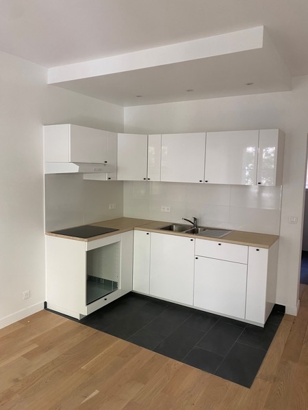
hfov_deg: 53.1
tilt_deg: -4.5
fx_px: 308
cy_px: 205
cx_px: 154
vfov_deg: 67.3
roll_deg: -1.6
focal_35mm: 26
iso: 125
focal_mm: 4.25
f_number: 1.8
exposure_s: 1/81
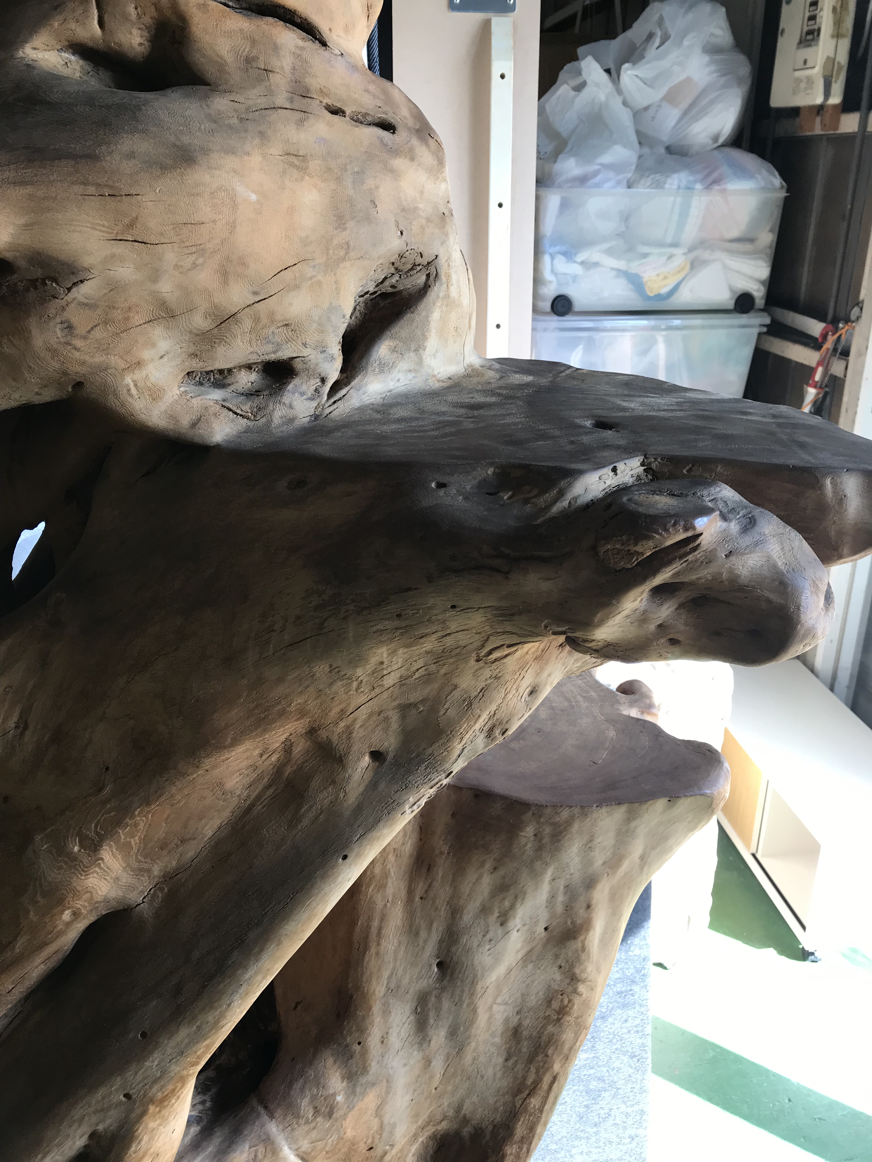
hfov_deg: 49.7
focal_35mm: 28
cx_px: 436
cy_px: 581
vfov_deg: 63.4
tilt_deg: -22.1
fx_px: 940
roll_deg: -0.5
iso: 32
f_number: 1.8
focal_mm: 3.99
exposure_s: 1/100
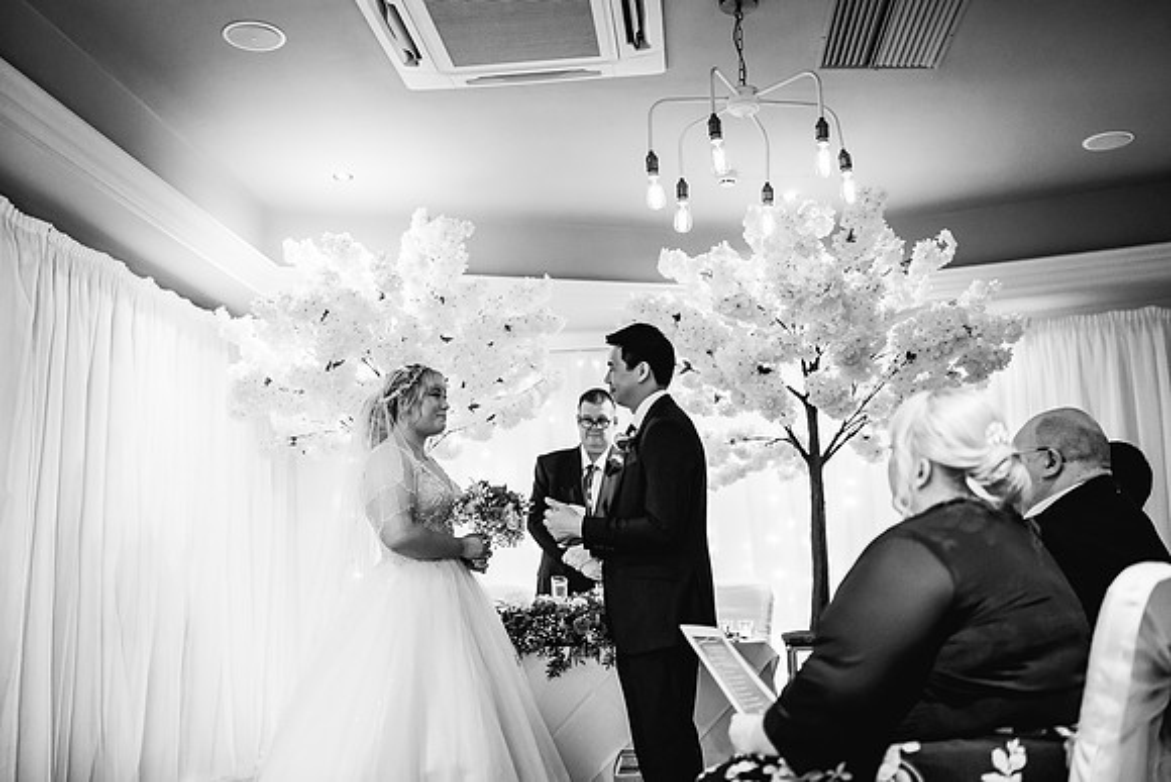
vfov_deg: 37.5
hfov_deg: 54.0
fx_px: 1150
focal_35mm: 35
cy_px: 391
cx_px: 586
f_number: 1.4
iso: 2500
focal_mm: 35
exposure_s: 1/250
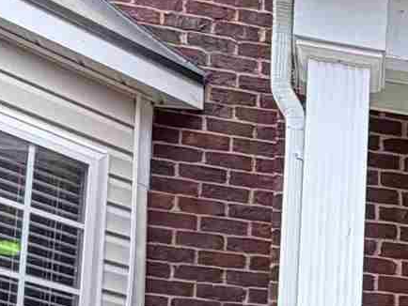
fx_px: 1168
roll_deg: +1.9
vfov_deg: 13.9
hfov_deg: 15.4
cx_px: 844
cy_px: 476
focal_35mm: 99
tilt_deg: +7.5
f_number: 2.2
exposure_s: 1/151
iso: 40
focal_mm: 2.22
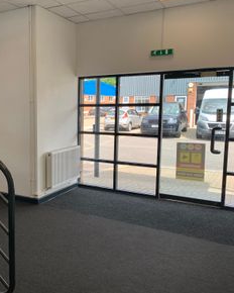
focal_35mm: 35
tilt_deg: -7.5
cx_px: 48
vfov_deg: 51.5
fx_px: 303
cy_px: 144
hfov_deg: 40.6
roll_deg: +0.4
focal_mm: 4.25
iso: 25
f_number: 1.8
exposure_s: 1/216
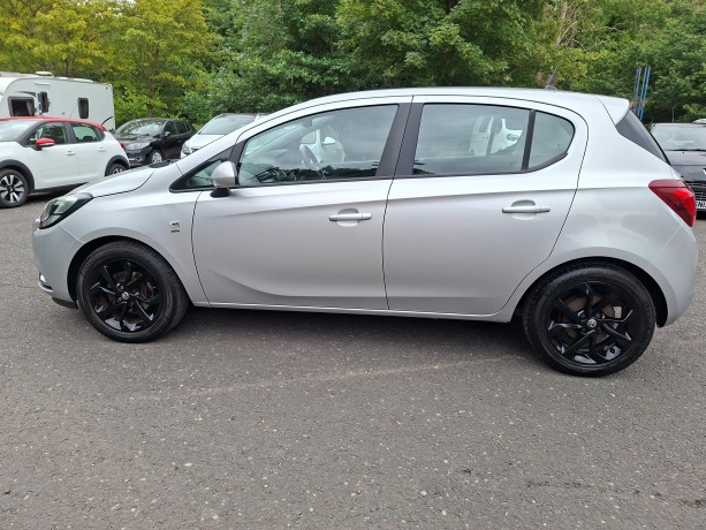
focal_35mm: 24
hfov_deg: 71.6
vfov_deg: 56.8
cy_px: 255
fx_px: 490
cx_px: 346
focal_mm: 5.54
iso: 40
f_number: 1.8
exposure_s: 1/643
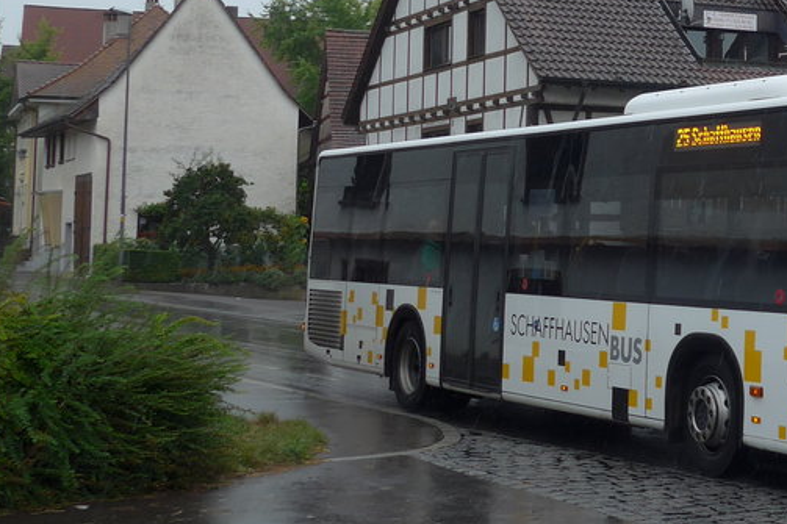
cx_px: 820
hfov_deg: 26.3
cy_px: 92
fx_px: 1573
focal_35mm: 72
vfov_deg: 18.7
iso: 80
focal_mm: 6
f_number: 2.8
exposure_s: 1/250
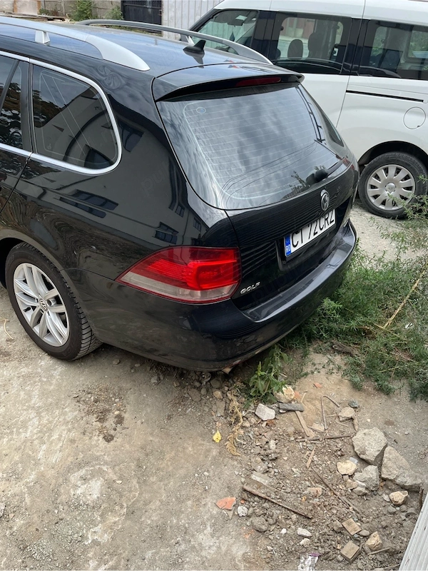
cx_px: 214
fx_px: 429
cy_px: 286
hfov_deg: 53.1
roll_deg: -5.4
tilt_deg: -34.7
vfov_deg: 67.3
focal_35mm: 26
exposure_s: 1/1175
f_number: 1.6
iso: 50
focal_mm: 5.1
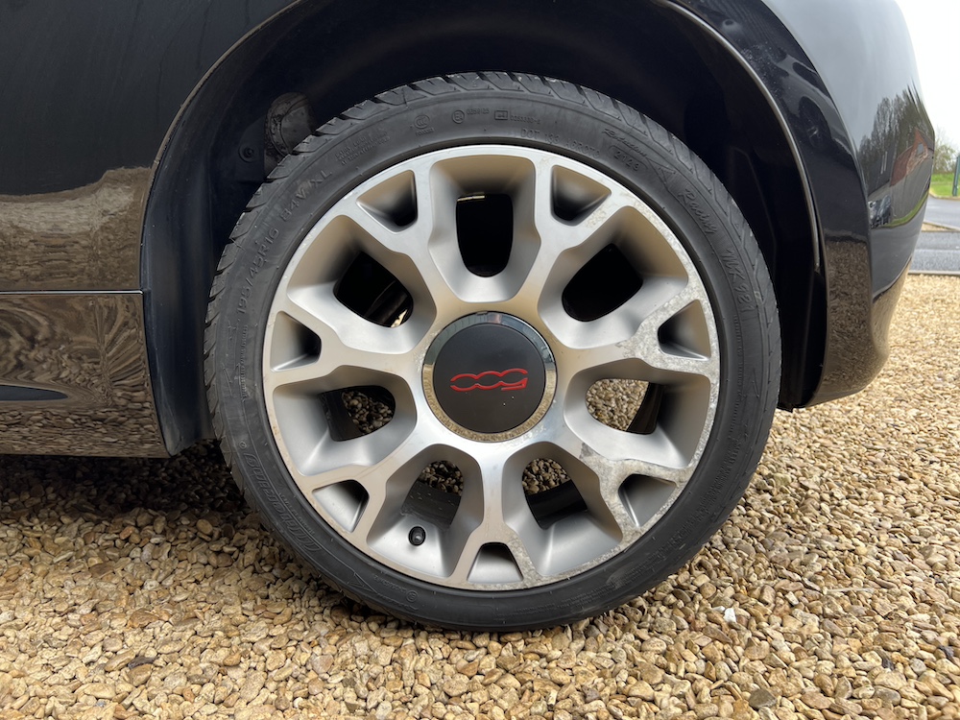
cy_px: 360
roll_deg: +0.6
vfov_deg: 53.1
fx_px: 721
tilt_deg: -13.0
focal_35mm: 26
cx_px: 480
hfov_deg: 67.3
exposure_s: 1/129
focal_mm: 5.7
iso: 32
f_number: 1.5
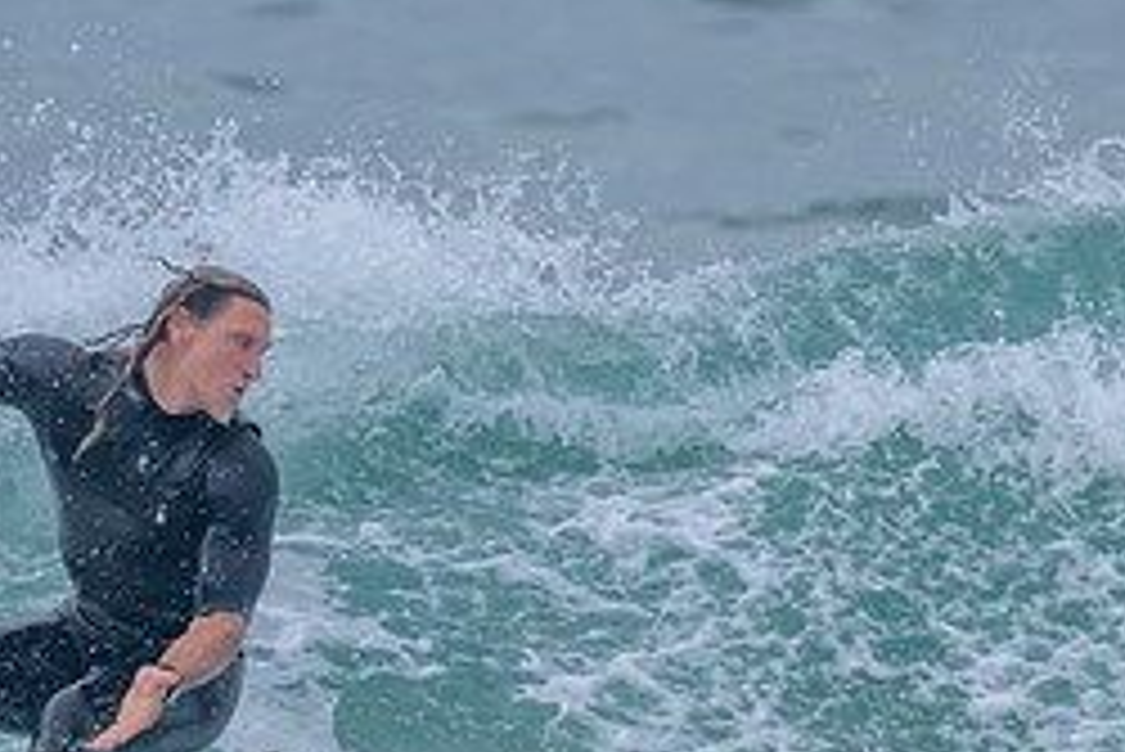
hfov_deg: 0.8
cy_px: 575
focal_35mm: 2458
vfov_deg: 0.6
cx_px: 379
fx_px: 76854
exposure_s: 1/2000
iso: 800
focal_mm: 800
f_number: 11
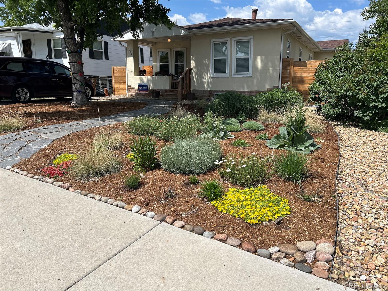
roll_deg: +0.7
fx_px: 291
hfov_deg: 67.3
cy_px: 146
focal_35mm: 26
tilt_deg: -12.6
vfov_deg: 53.1
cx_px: 194
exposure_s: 1/4831
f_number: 1.5
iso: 50
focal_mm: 5.7
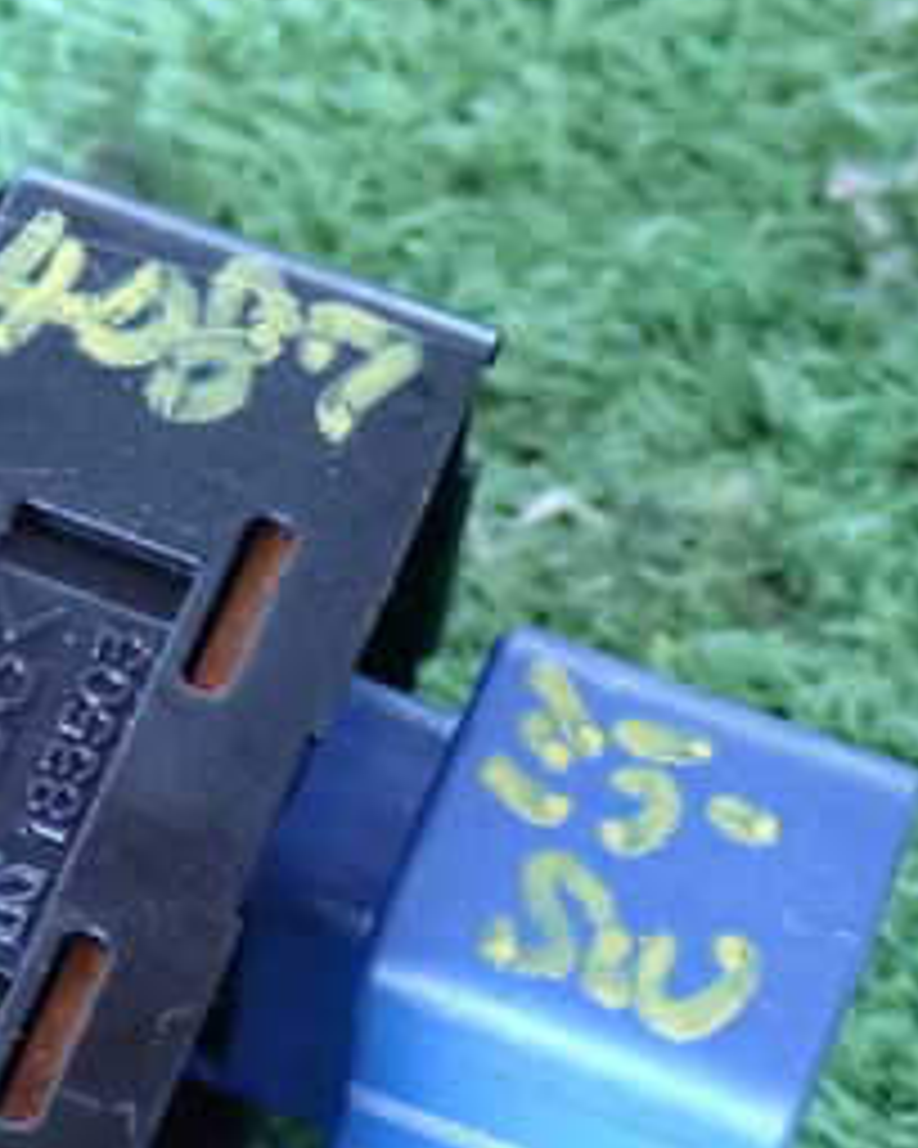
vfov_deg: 11.8
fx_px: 5536
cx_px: 45
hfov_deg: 9.4
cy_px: 797
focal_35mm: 163
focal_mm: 12.73
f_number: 3.9
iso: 1250
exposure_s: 1/15
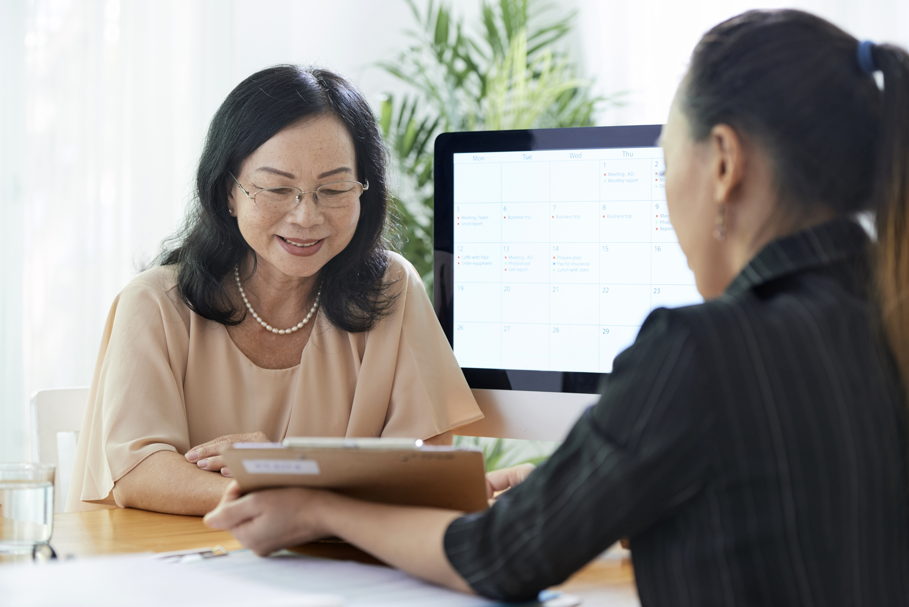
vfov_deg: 19.5
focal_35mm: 70
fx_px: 1768
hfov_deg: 28.8
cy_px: 304
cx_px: 454
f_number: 4
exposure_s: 1/80
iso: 400
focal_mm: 70
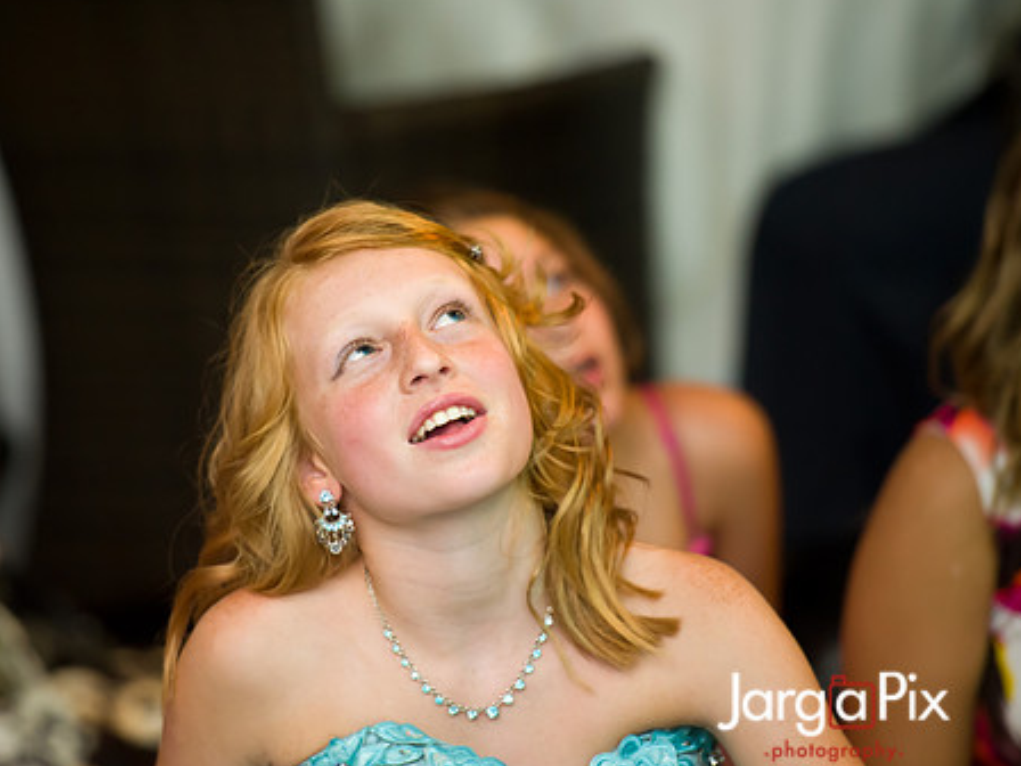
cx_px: 367
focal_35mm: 249
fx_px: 7344
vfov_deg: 6.0
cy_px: 353
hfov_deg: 7.9
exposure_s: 1/50
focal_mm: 200
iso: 1600
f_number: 2.8
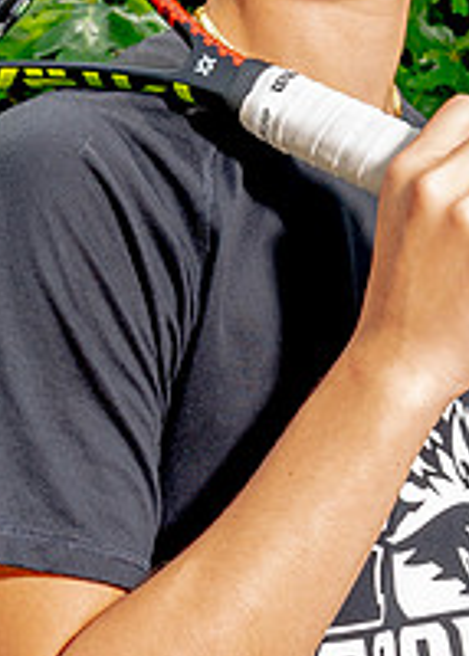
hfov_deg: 12.8
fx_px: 2087
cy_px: 167
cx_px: 376
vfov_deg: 17.8
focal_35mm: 112
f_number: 11
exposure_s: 1/125
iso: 400
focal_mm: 30
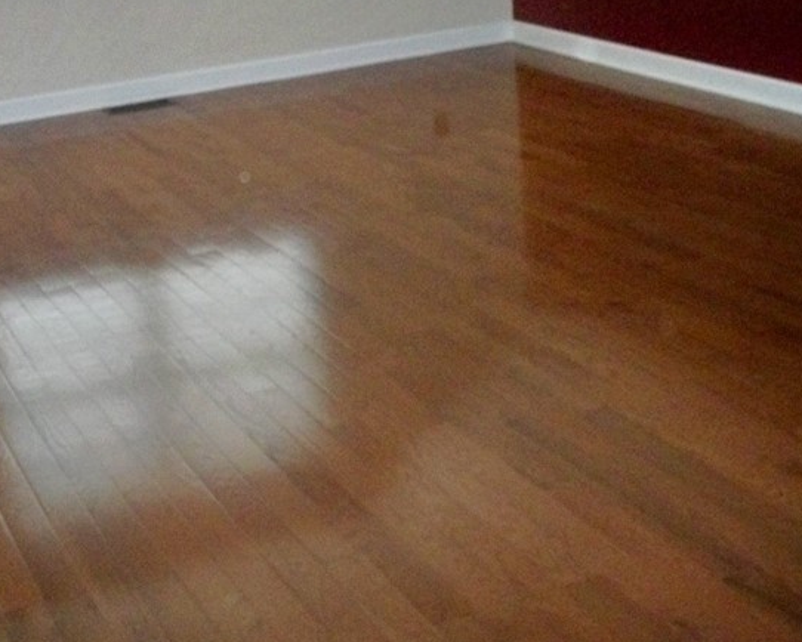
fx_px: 1401
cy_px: 104
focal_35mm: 59
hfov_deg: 31.8
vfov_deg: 25.3
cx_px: 314
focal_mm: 5.7
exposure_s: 1/125
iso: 400
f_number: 2.9
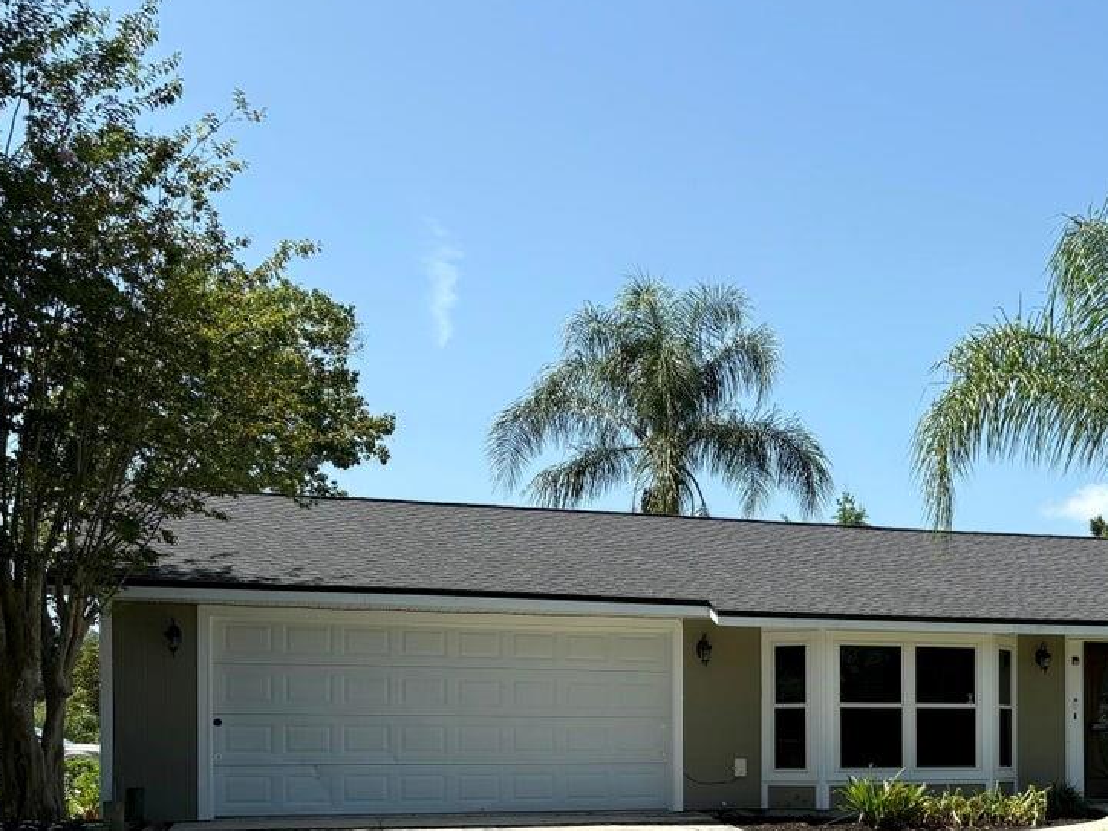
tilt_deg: +0.8
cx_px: 924
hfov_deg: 37.2
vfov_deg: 28.6
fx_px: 1568
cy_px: 741
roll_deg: +0.7
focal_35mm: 49
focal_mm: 5.96
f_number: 1.6
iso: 50
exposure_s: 1/2985
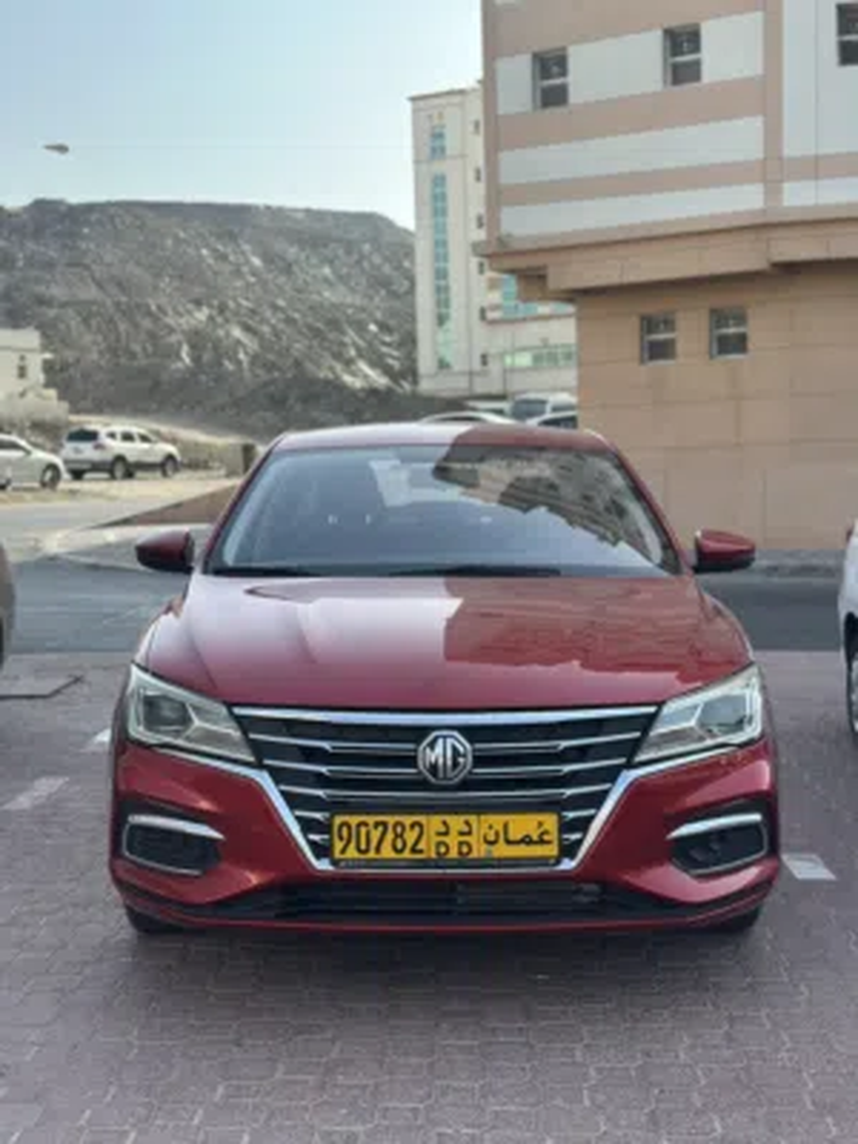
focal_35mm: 48
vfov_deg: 39.7
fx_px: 1586
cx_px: 429
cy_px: 572
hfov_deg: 30.3
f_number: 1.78
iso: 80
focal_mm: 6.86
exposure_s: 1/2304
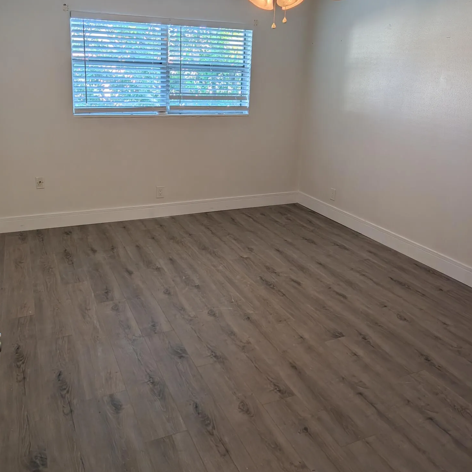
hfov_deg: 55.6
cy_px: 163
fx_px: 447
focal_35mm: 29
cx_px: 230
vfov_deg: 54.6
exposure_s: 1/120
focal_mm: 6.9
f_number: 1.68
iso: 21
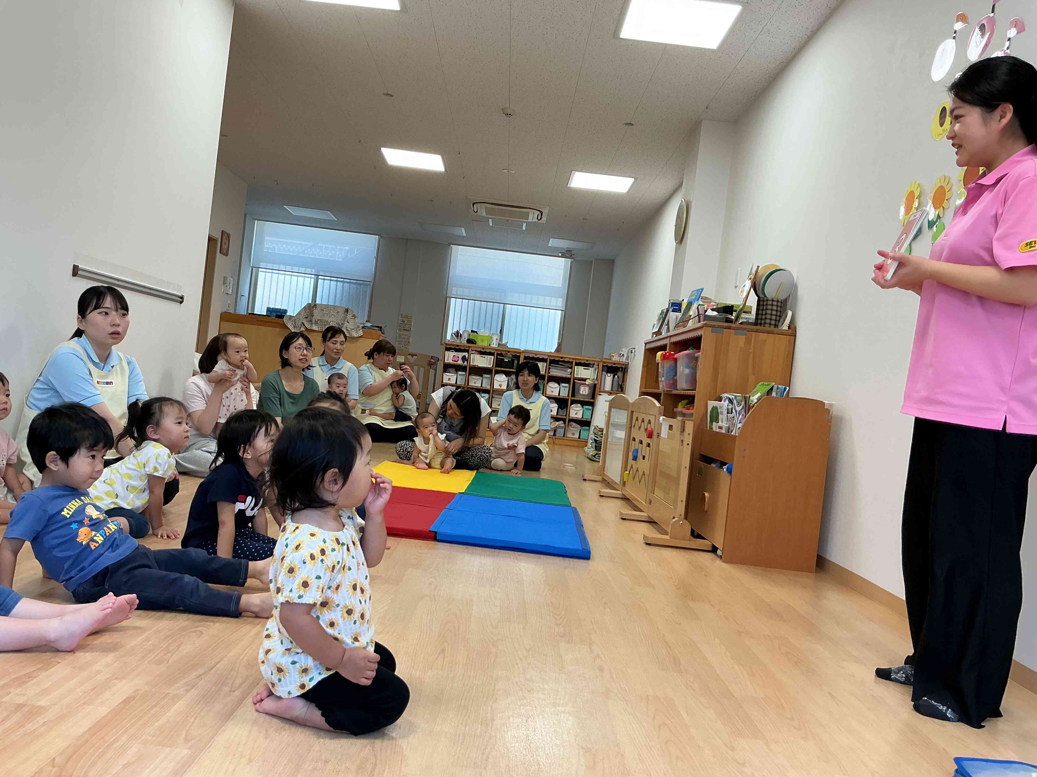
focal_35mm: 29
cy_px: 388
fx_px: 869
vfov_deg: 48.2
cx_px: 518
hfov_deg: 61.7
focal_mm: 3
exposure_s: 1/120
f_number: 1.8
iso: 40
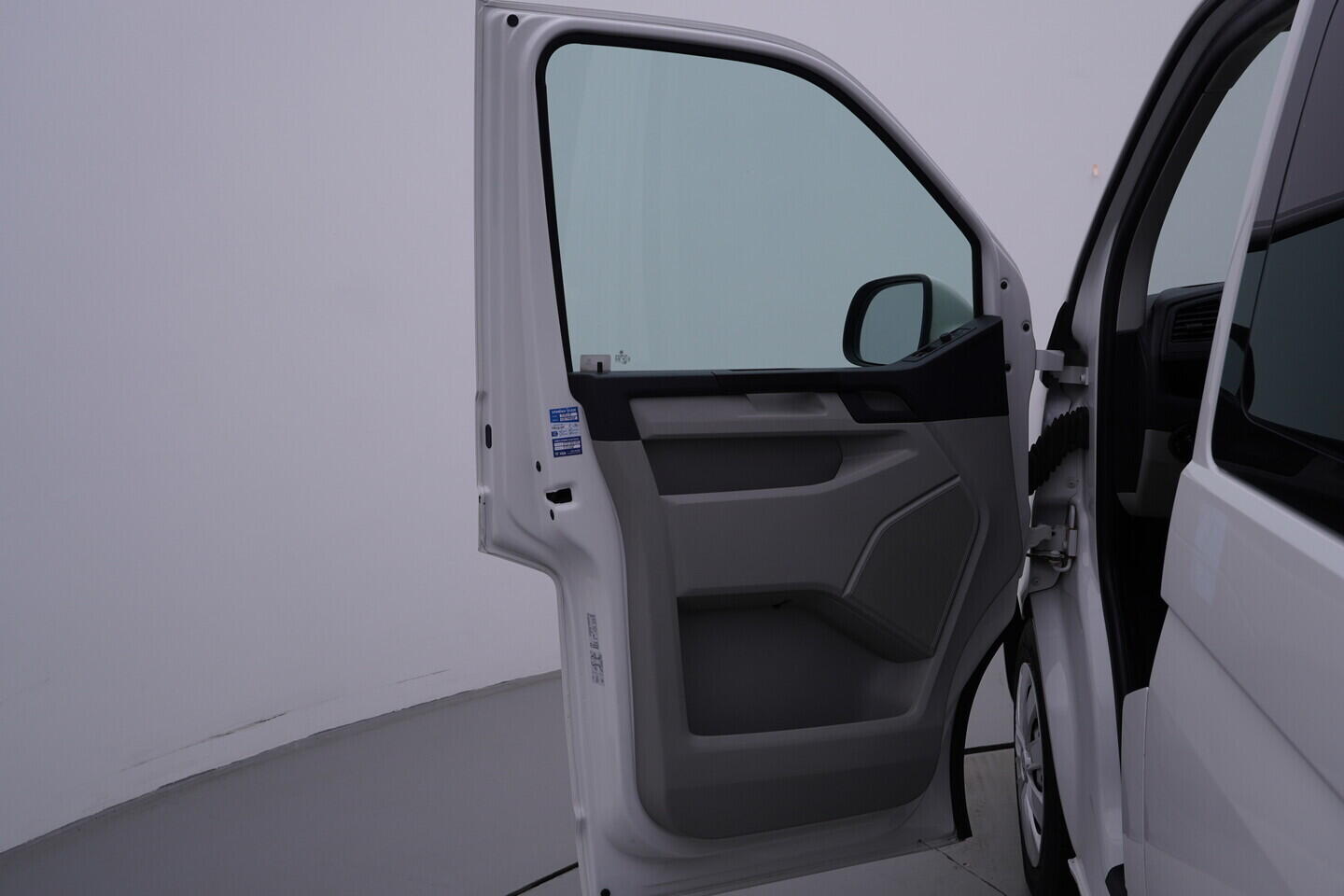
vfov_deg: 36.9
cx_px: 672
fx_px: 1344
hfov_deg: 53.1
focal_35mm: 36
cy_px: 448
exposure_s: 1/125
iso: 125
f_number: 5
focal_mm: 24
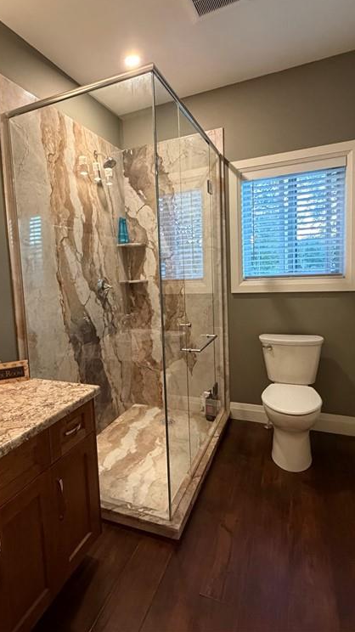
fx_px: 352
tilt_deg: -4.4
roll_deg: +4.0
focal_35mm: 21
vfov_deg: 83.8
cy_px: 307
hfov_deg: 52.7
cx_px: 125
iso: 640
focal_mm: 2.22
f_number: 2.2
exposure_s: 1/60
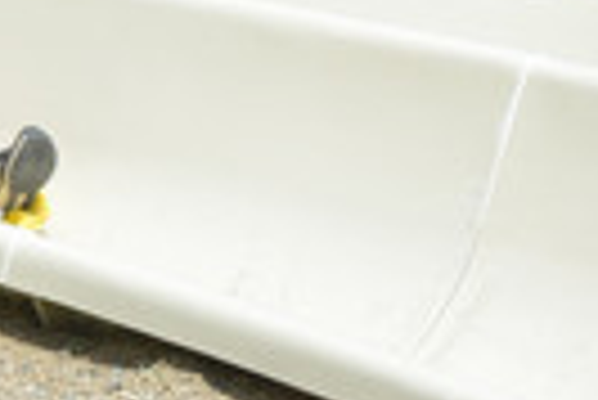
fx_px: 9778
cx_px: -229
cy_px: 182
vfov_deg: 2.3
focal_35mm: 588
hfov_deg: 3.5
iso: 220
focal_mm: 195
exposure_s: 1/640
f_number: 6.3
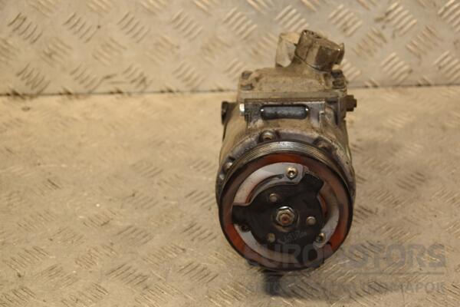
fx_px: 997
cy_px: 154
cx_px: 230
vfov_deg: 17.5
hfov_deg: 26.0
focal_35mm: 78
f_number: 5
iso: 800
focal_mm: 52
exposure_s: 1/125
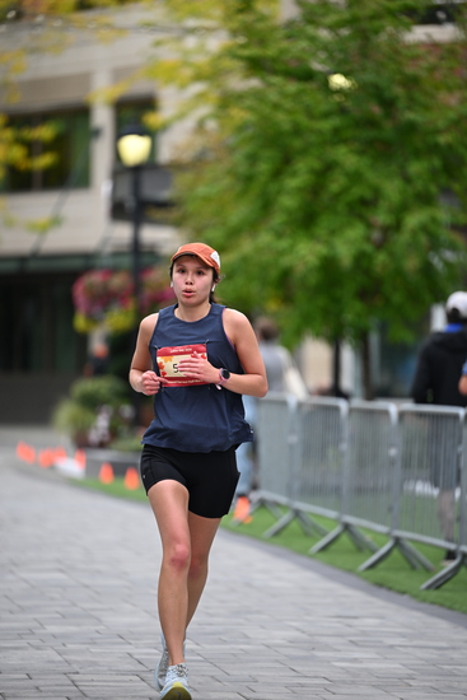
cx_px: 234
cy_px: 350
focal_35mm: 200
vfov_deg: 10.3
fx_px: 3889
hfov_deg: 6.9
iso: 640
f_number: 2.8
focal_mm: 200
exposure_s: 1/2000
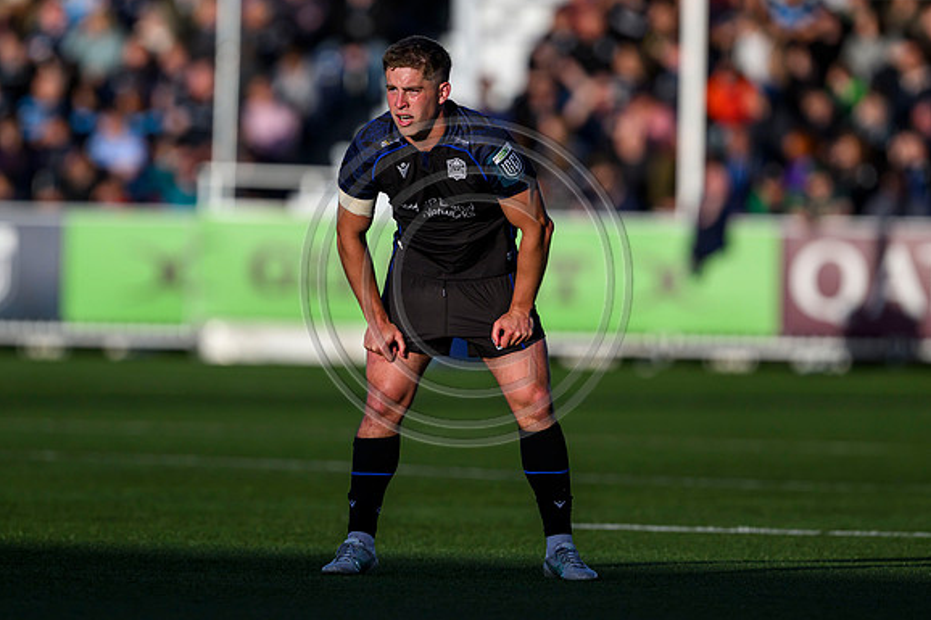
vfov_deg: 2.4
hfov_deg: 3.5
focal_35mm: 582
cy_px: 247
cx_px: 466
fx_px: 15046
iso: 500
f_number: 3.5
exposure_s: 1/10000
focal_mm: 400
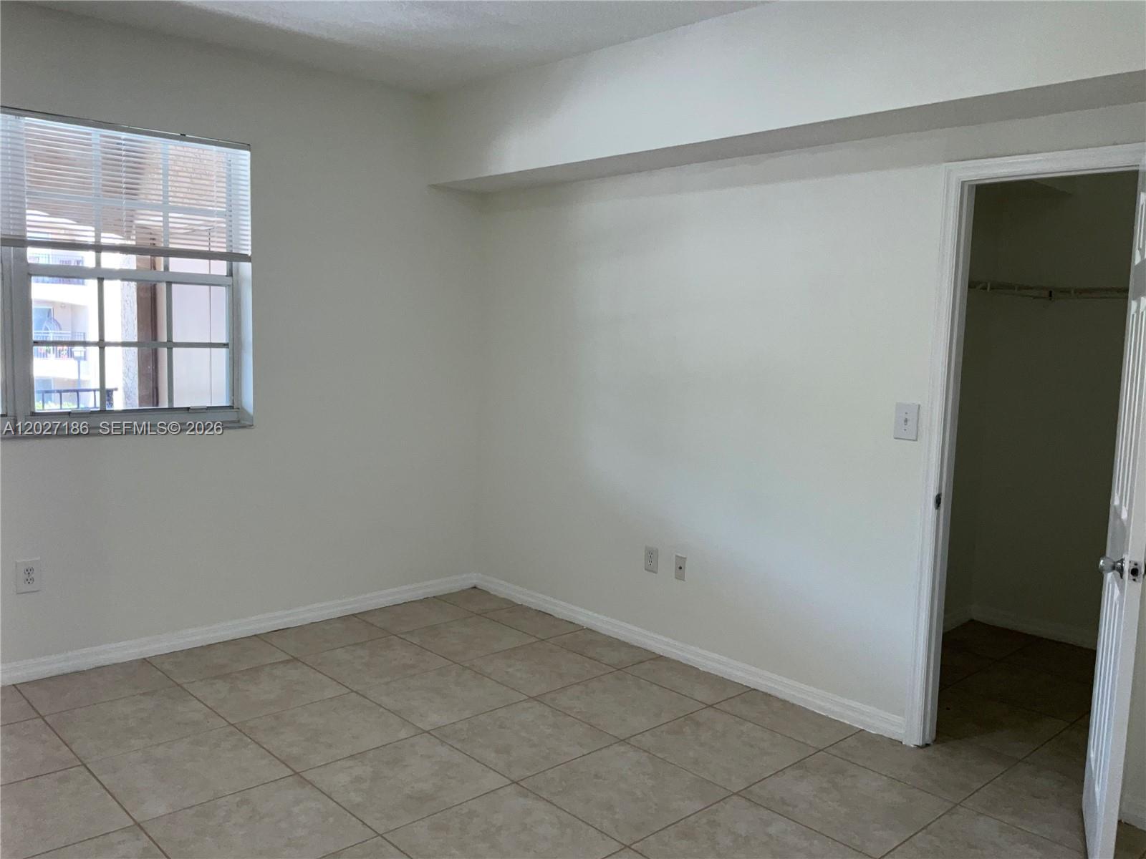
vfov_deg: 48.2
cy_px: 430
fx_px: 960
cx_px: 573
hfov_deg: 61.7
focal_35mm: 29
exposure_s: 1/60
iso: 20
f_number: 1.8
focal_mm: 3
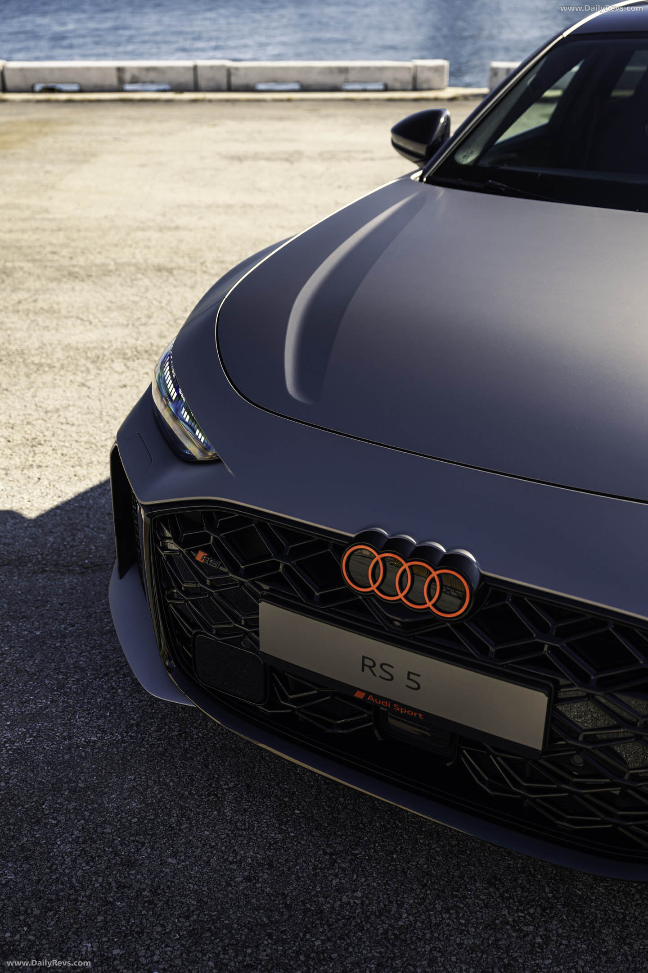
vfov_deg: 48.5
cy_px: 486
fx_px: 1080
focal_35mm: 40
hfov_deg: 33.4
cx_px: 324
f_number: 3.5
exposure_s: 1/640
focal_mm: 40
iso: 200
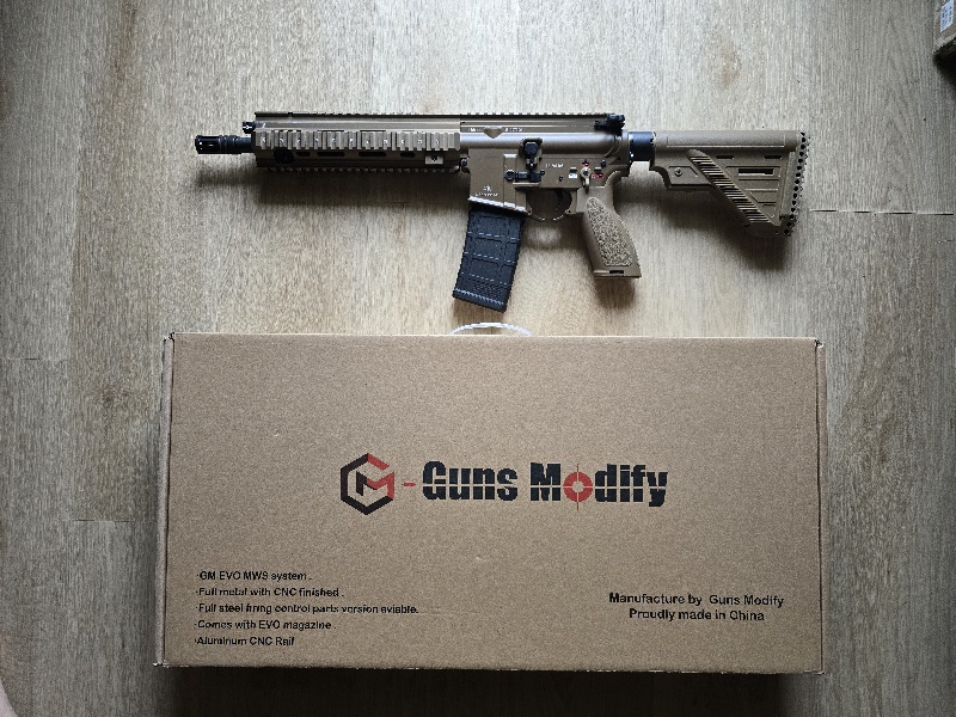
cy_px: 358
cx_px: 478
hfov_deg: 73.9
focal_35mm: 23
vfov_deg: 58.9
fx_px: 635
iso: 500
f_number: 1.7
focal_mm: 6.3
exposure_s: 1/120
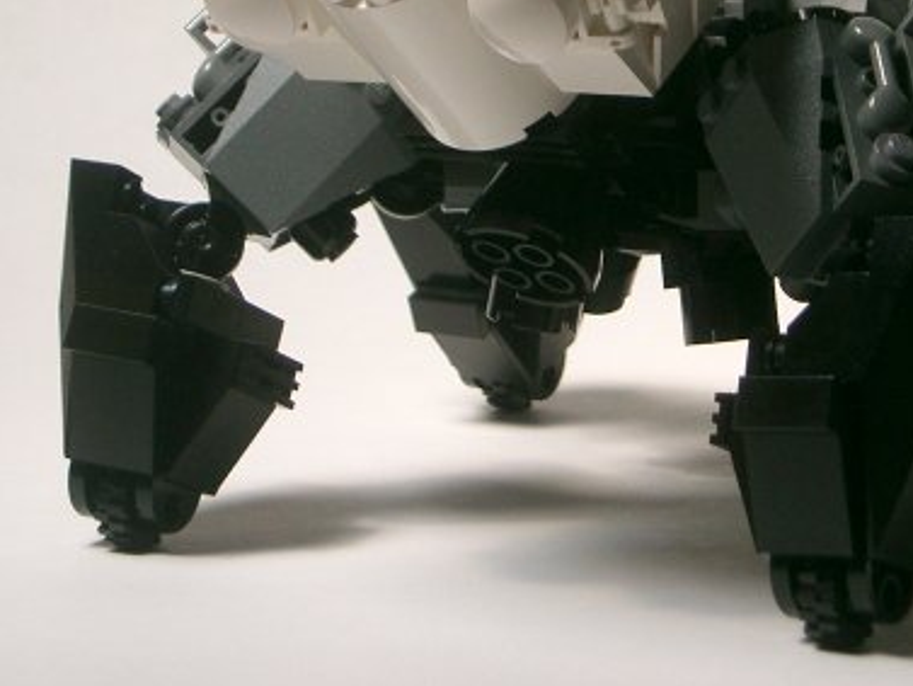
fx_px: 3087
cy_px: 114
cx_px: 656
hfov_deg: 16.8
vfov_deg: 12.6
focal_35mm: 117
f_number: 3.7
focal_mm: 14.2
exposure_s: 1/160
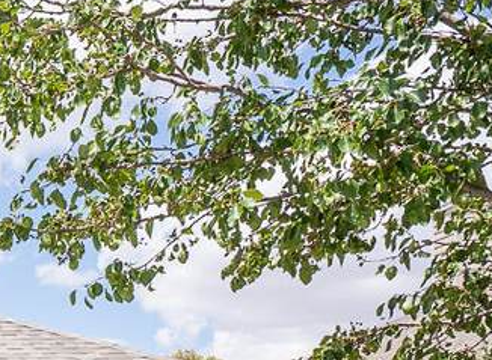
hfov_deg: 16.7
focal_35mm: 102
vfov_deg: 13.6
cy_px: 514
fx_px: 1438
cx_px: -352
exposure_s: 1/80
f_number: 10
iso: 80
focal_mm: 24
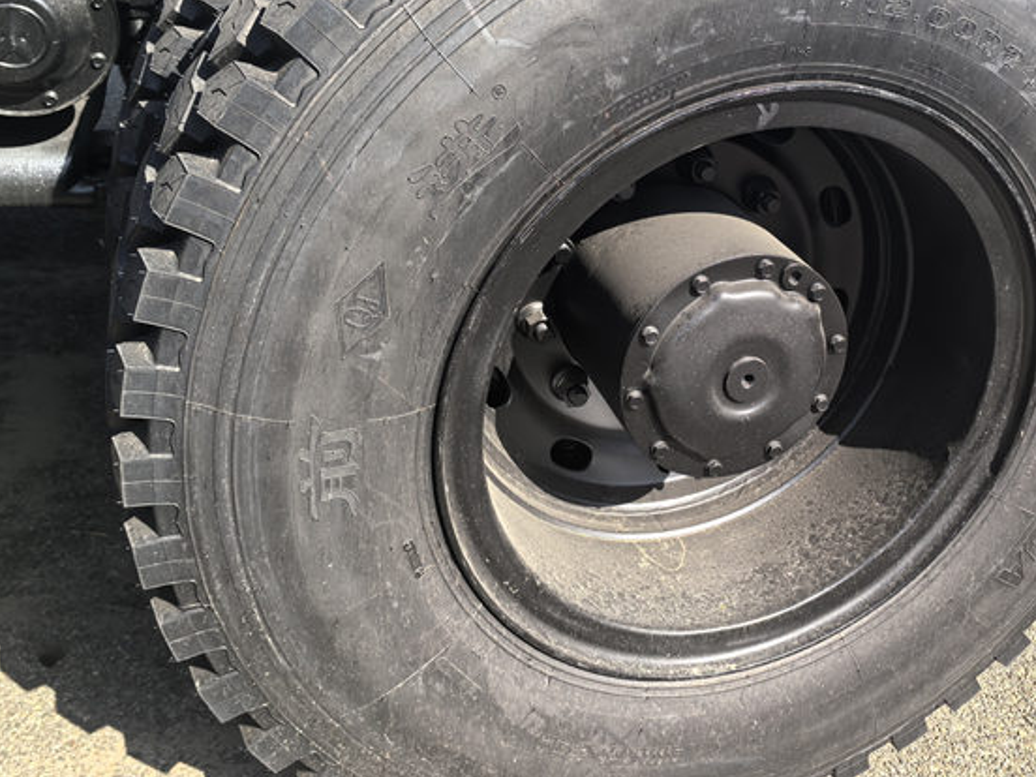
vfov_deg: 33.9
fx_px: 1257
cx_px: 721
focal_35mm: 42
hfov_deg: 43.9
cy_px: 229
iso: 50
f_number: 2
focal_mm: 5.75
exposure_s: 1/2353
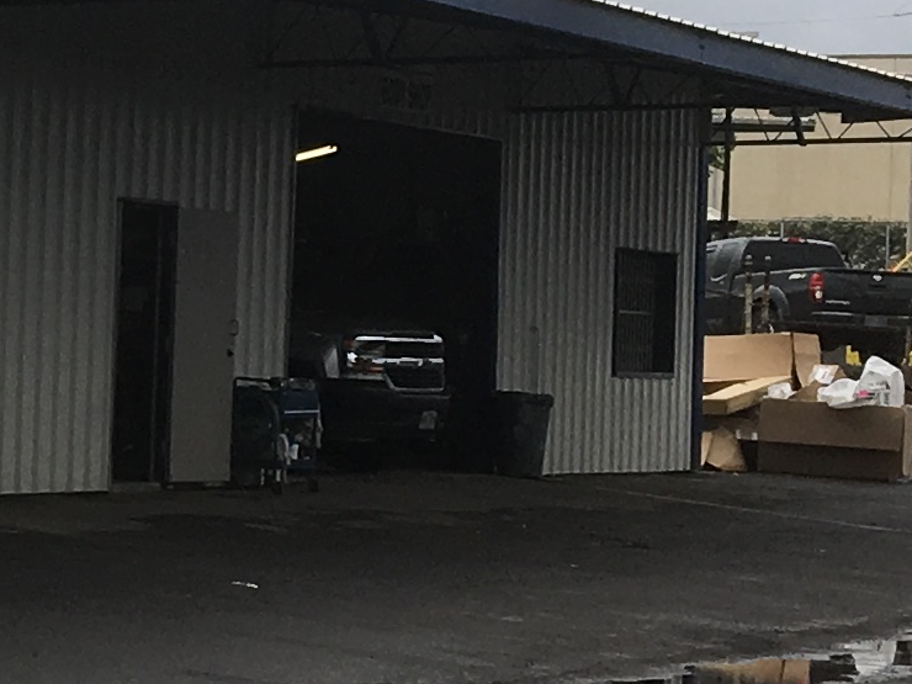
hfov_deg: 11.5
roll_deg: -2.7
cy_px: 297
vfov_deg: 9.4
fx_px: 4163
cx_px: -802
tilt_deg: +1.1
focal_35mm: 158
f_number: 2.2
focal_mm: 4.15
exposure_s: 1/509
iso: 25
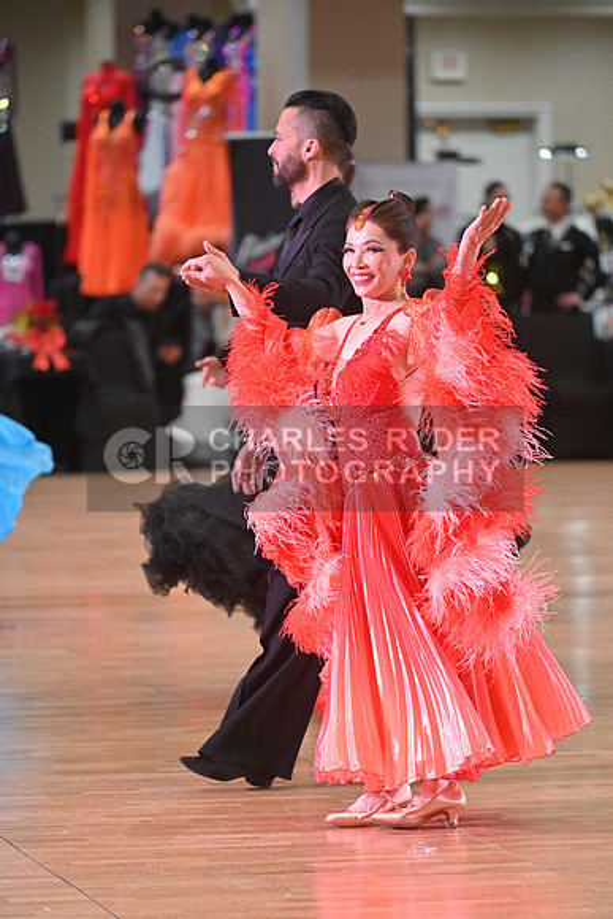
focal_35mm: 200
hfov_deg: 6.9
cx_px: 306
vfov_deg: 10.3
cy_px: 460
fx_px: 5105
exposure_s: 1/400
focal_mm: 200
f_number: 4.5
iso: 3200
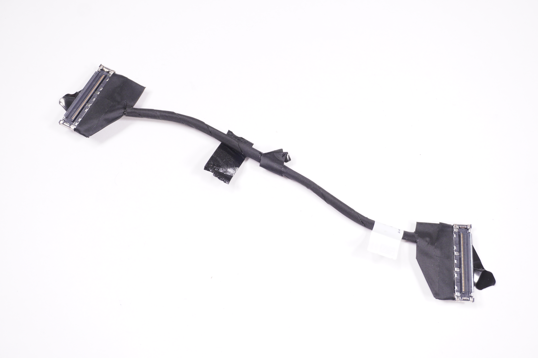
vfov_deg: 23.7
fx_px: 851
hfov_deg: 35.1
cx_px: 269
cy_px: 179
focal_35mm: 57
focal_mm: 38
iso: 800
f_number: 5.6
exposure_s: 1/250
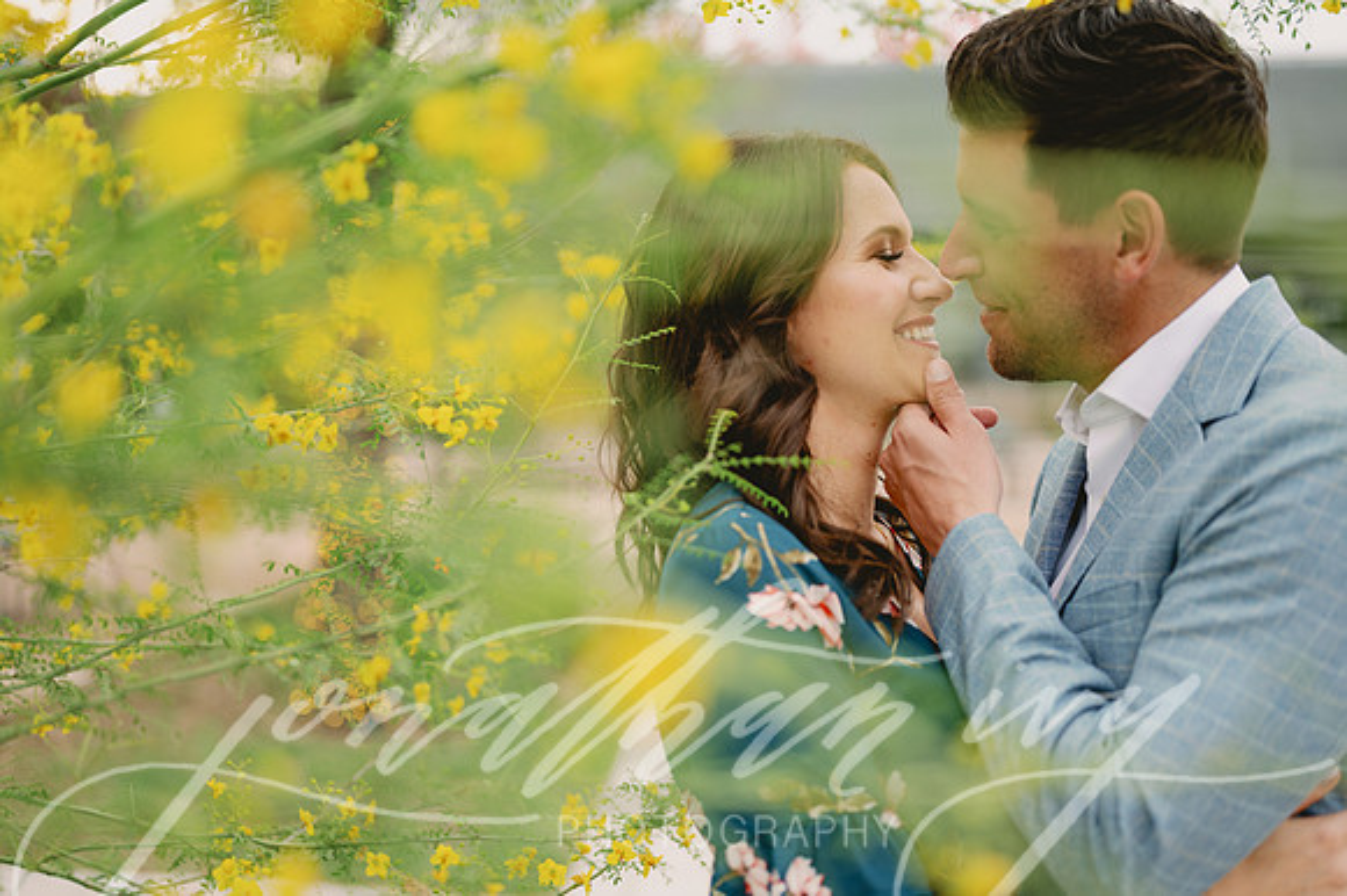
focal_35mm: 50
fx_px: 1870
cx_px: 674
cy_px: 448
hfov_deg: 39.6
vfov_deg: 27.0
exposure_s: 1/640
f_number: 2
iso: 100
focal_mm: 50
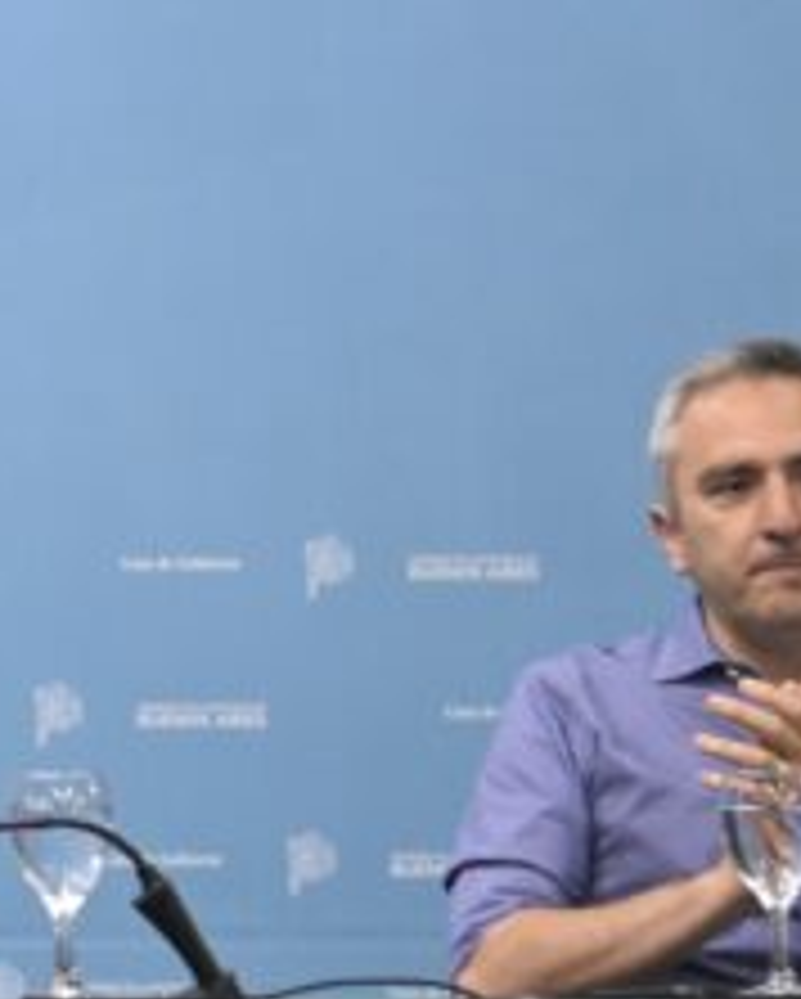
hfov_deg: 6.2
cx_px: -1098
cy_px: 200
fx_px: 7043
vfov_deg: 8.1
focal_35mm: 238
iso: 4000
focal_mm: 55
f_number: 3.2
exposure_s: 1/400
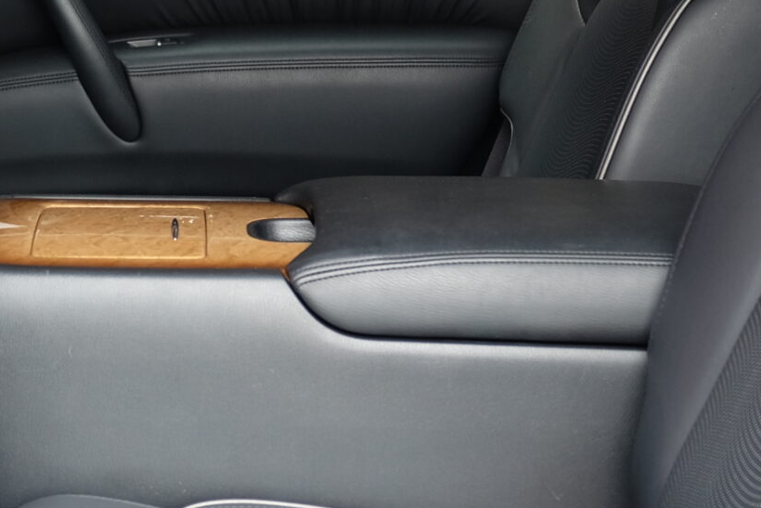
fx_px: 2178
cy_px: 456
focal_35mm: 103
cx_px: 236
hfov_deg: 19.7
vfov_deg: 13.2
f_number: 3.2
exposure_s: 1/80
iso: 400
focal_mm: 22.3
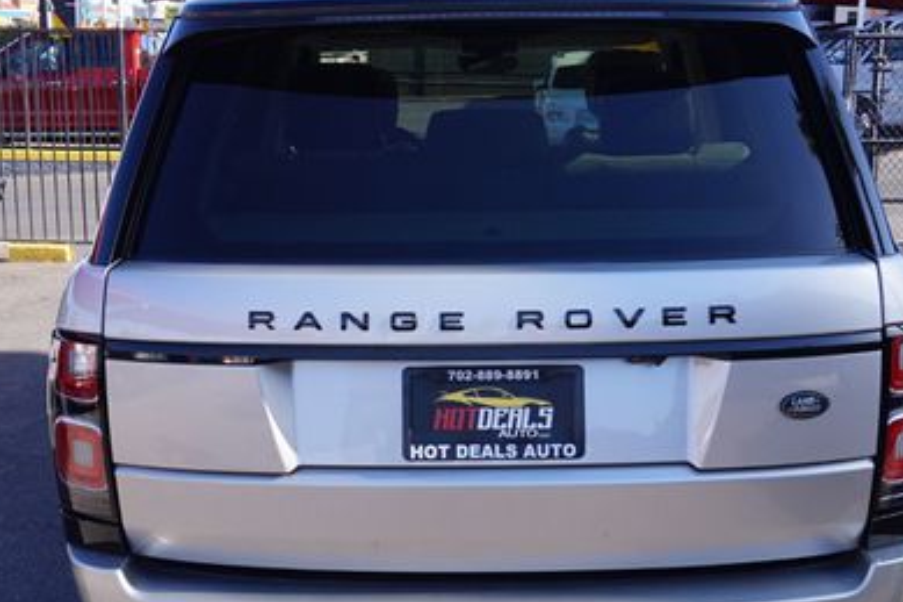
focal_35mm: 52
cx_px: 483
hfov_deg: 38.3
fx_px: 1299
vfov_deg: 26.0
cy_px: 363
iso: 100
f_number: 9
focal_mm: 21
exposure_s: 1/80
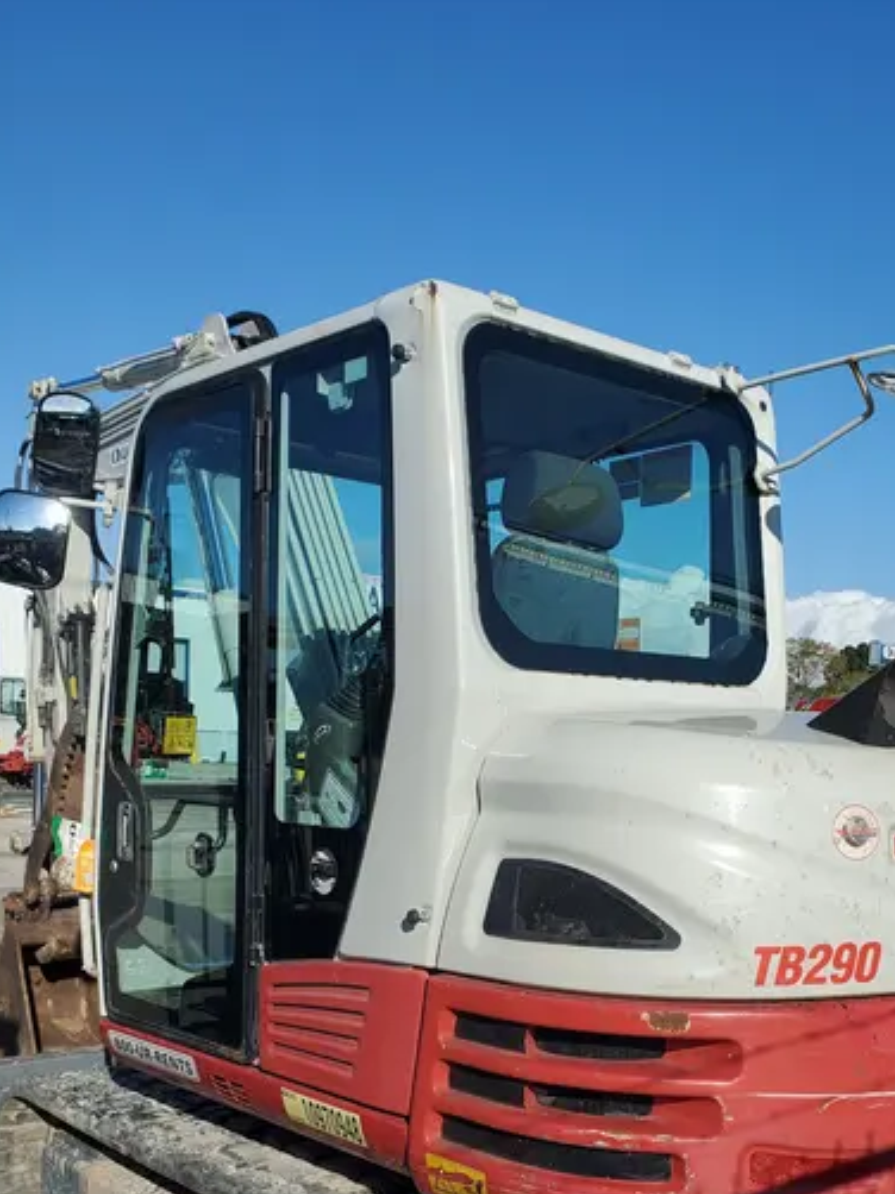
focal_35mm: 38
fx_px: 1311
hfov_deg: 37.1
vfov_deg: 48.1
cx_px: 631
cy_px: 807
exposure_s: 1/2397
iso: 50
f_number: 2.4
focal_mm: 4.3
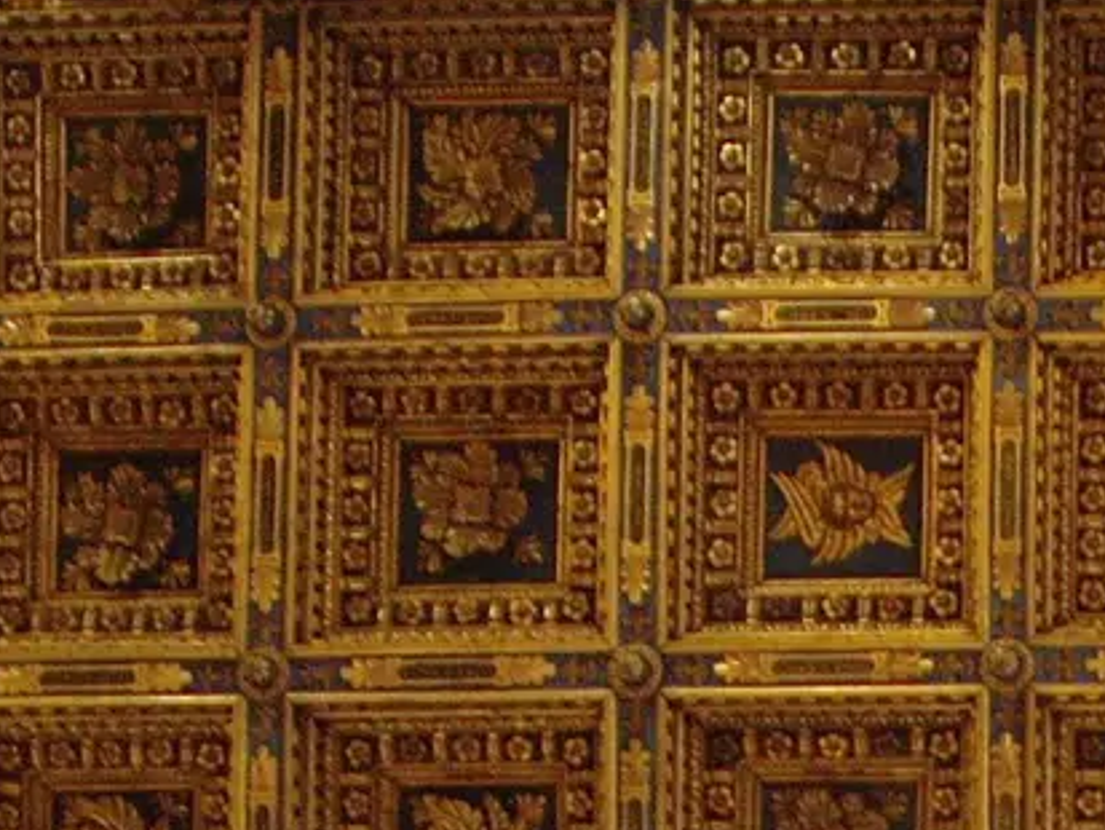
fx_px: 4406
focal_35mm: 138
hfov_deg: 13.6
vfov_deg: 10.5
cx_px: 1587
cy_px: 1099
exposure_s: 1/40
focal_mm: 6.2
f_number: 2.7
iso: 200
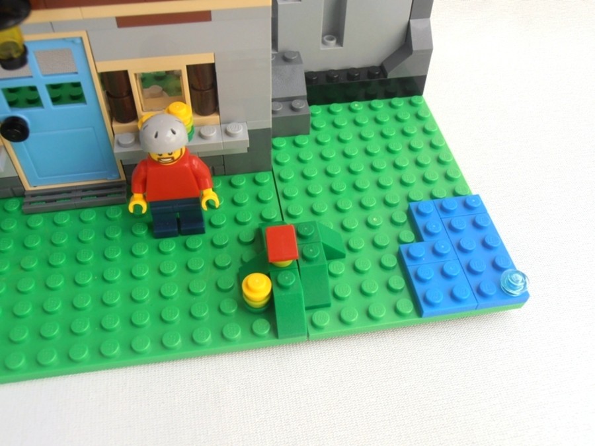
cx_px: 298
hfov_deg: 50.1
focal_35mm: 37
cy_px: 223
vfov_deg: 38.7
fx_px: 636
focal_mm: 6.61
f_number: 3.9
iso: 80
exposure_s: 1/100
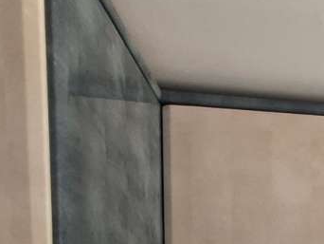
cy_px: 513
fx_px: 534
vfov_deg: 17.1
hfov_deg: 27.7
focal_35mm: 57
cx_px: 429
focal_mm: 1.74
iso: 100
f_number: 2.2
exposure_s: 1/40
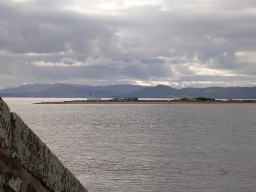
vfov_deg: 12.9
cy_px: 96
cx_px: 128
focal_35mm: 115
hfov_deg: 17.1
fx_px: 850
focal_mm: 17.4
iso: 50
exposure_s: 1/268
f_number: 4.9
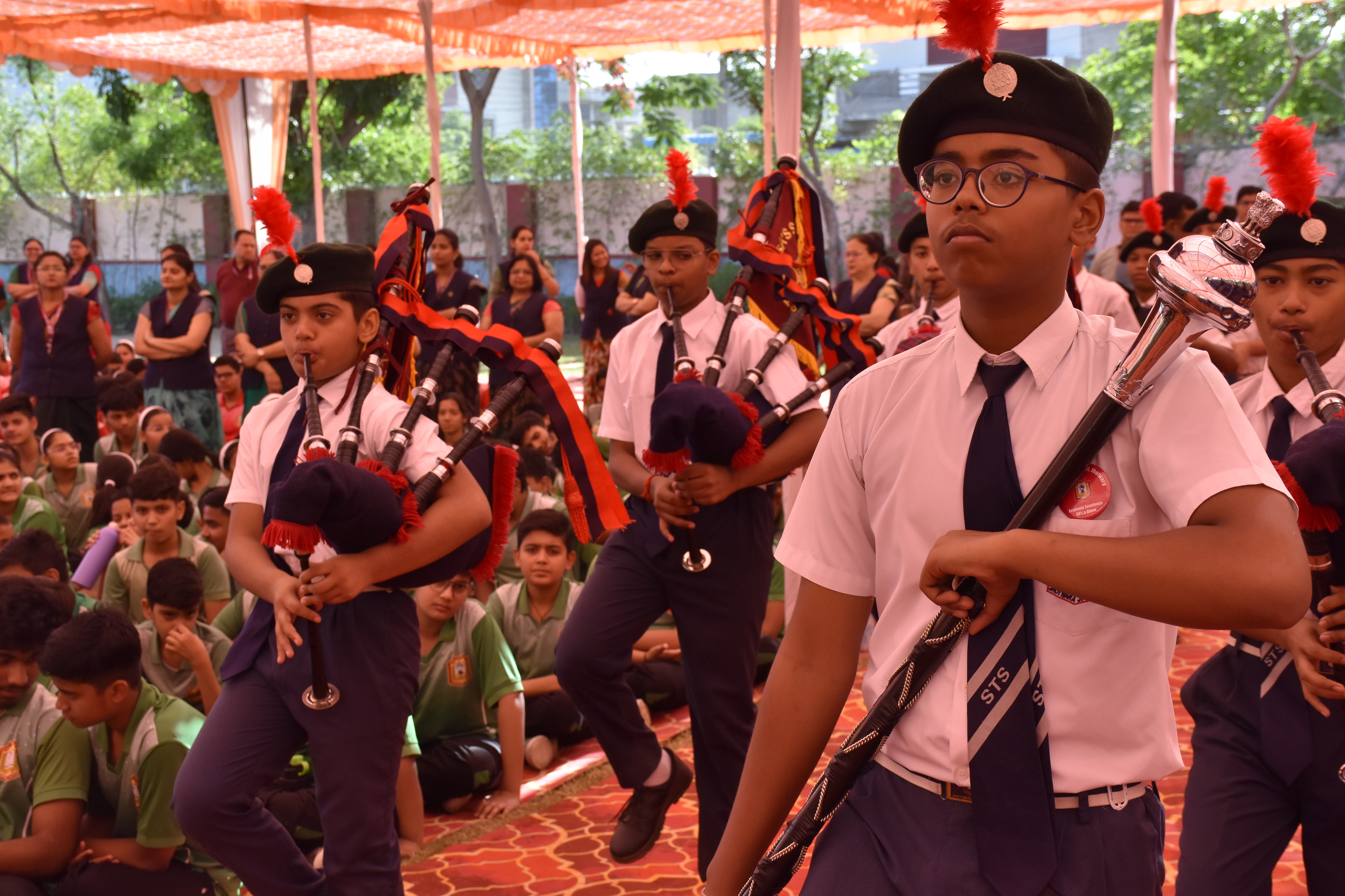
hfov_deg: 33.4
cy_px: 448
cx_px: 672
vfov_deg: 22.6
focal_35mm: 60
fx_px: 2241
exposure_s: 1/500
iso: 640
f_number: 8
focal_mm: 40
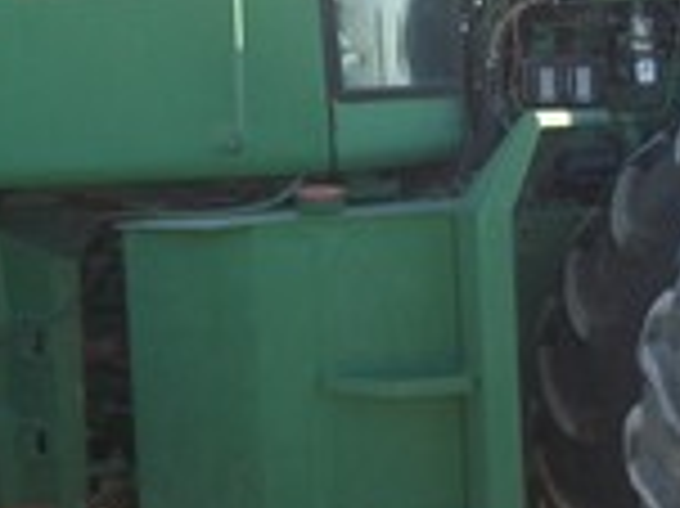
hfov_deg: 15.6
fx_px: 2473
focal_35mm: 126
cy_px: 184
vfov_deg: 11.7
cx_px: 230
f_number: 3.1
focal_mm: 6.3
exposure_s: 1/320
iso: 80
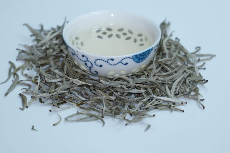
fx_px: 2204
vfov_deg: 4.0
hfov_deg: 6.0
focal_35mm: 345
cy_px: 76
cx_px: 115
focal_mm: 230
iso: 200
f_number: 6.7
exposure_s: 1/140
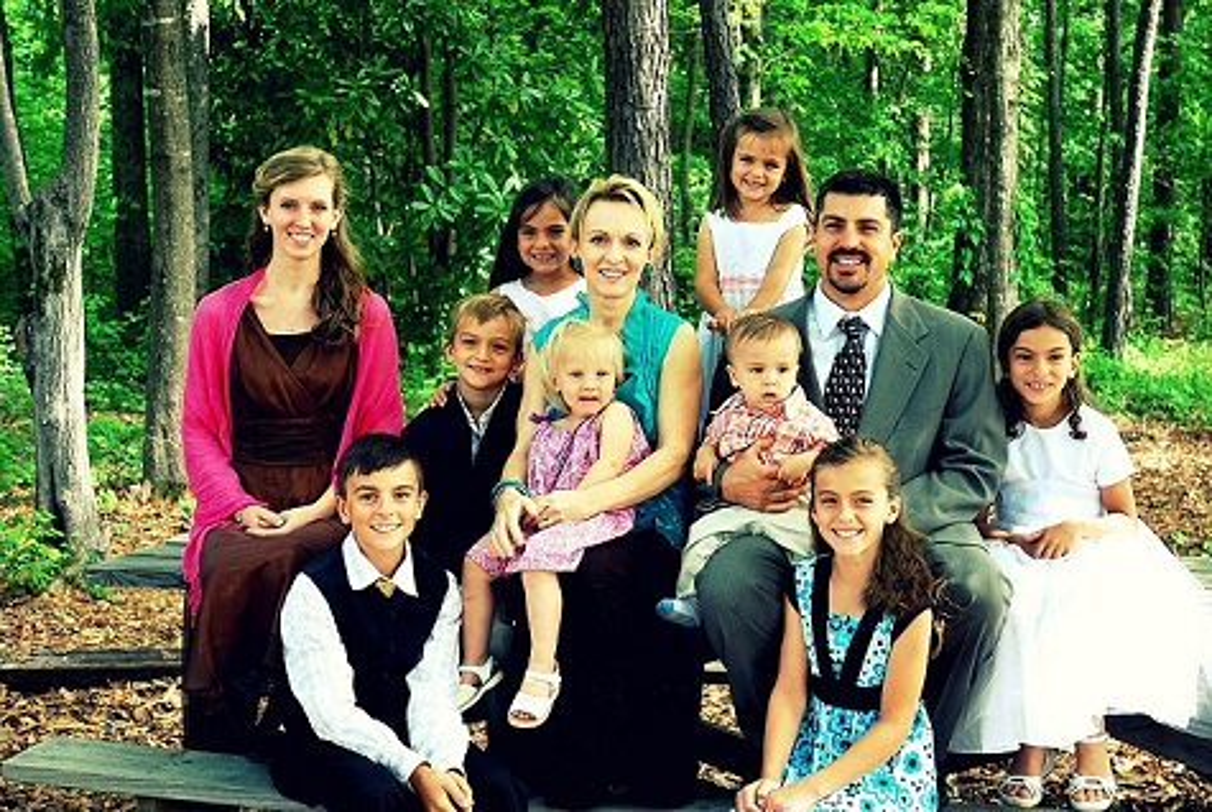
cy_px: 406
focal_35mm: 60
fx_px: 2022
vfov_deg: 22.7
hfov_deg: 33.4
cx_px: 606
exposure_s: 1/80
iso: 200
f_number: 4.5
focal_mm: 40
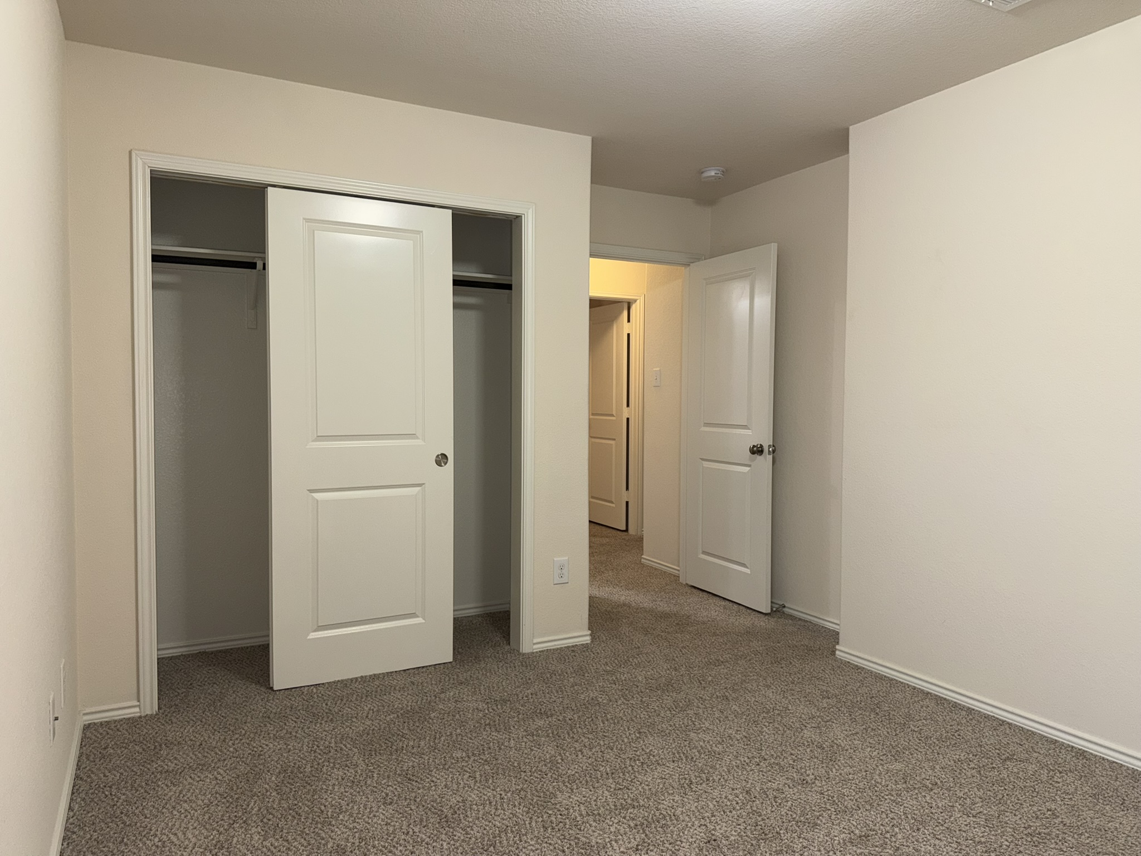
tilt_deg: -3.0
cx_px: 570
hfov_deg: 71.6
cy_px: 428
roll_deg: +0.0
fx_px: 791
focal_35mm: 24
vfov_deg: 56.8
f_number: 1.78
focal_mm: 6.76
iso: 64
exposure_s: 1/27
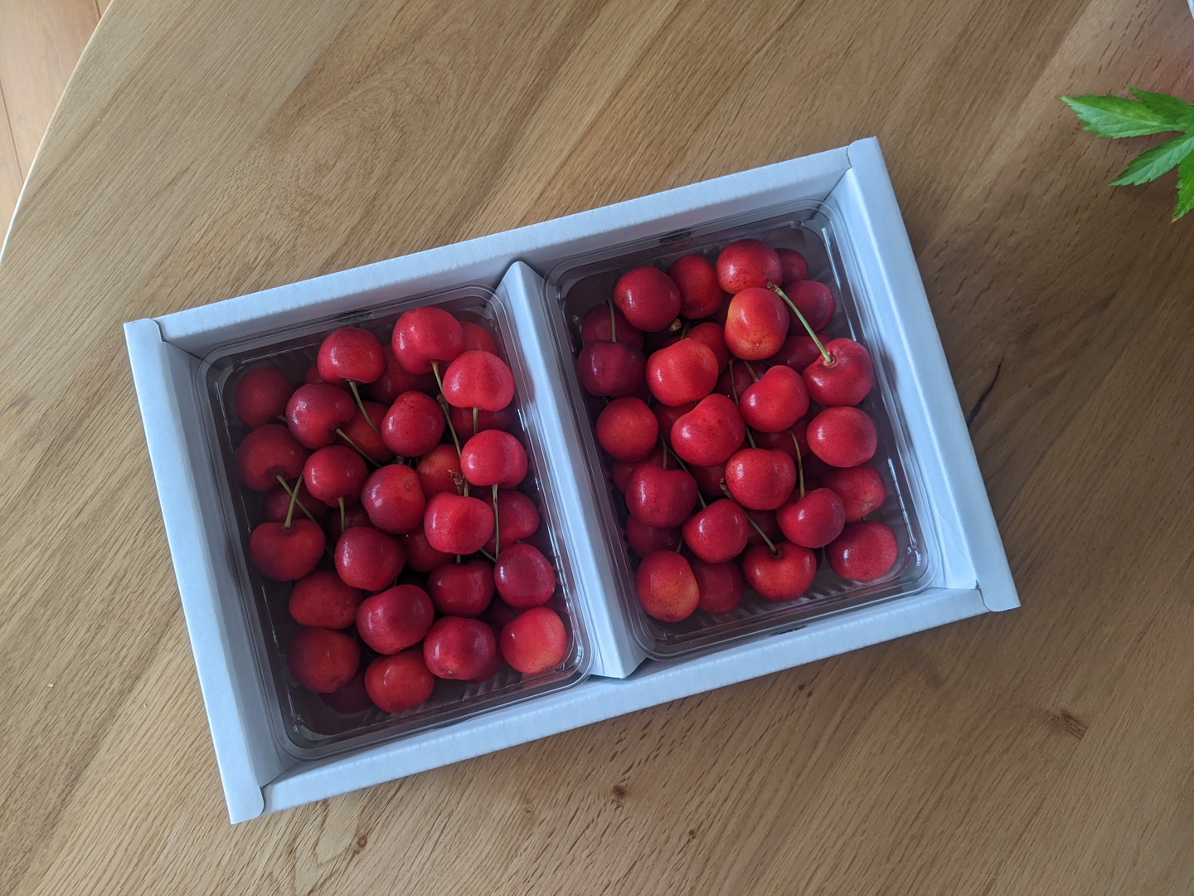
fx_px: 931
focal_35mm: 27
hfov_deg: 65.3
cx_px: 597
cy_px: 448
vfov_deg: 51.4
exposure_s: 1/120
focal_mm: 4.44
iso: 64
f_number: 1.8
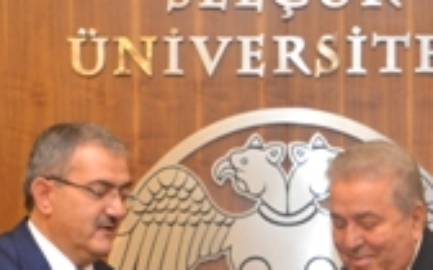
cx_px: 356
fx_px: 1463
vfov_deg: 10.4
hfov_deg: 16.7
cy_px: 323
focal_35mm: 124
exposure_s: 1/60
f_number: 7.1
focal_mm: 32
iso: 1000
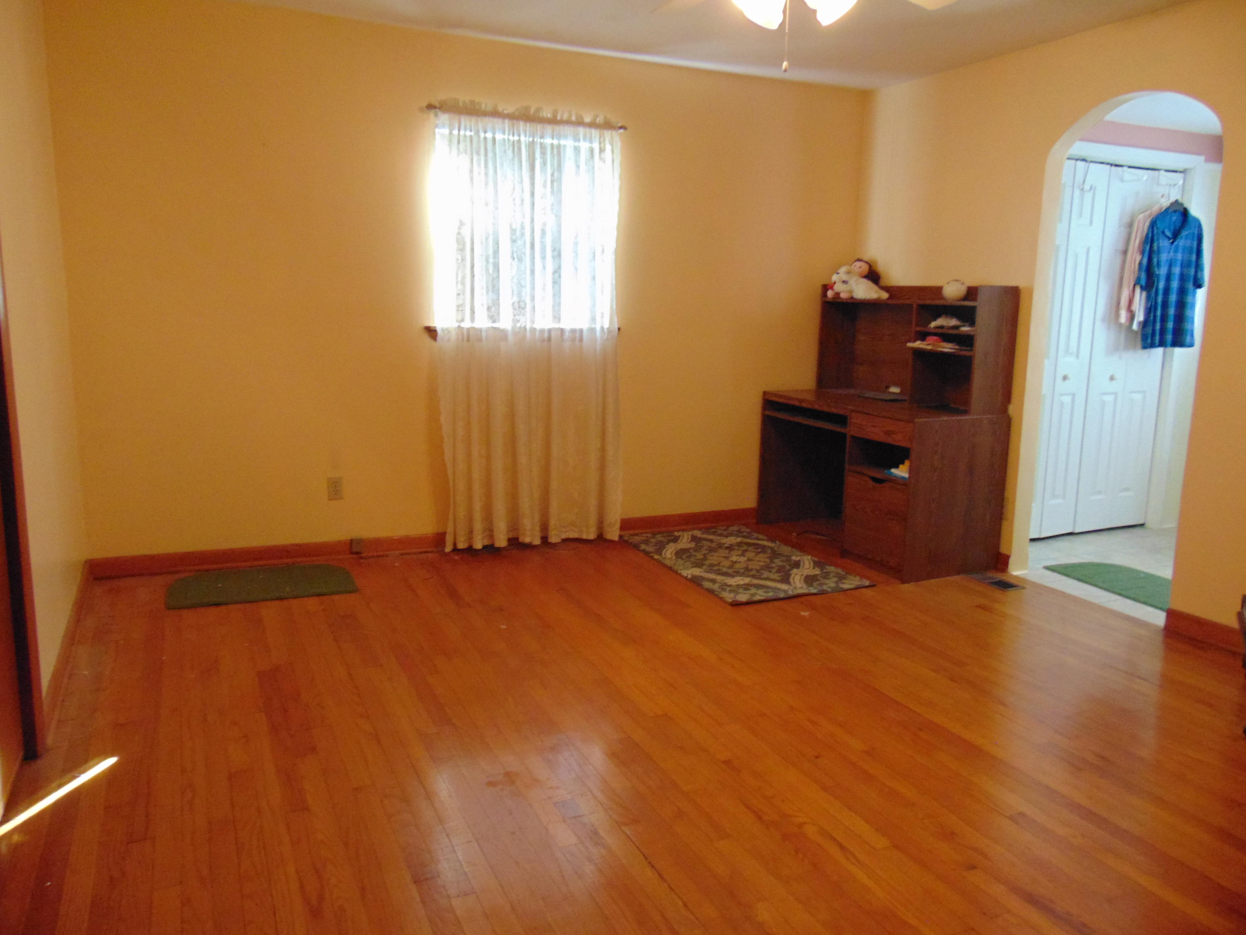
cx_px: 623
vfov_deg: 54.9
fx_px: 900
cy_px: 468
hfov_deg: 69.4
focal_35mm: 25
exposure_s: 1/20
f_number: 3
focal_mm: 4.5
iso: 400
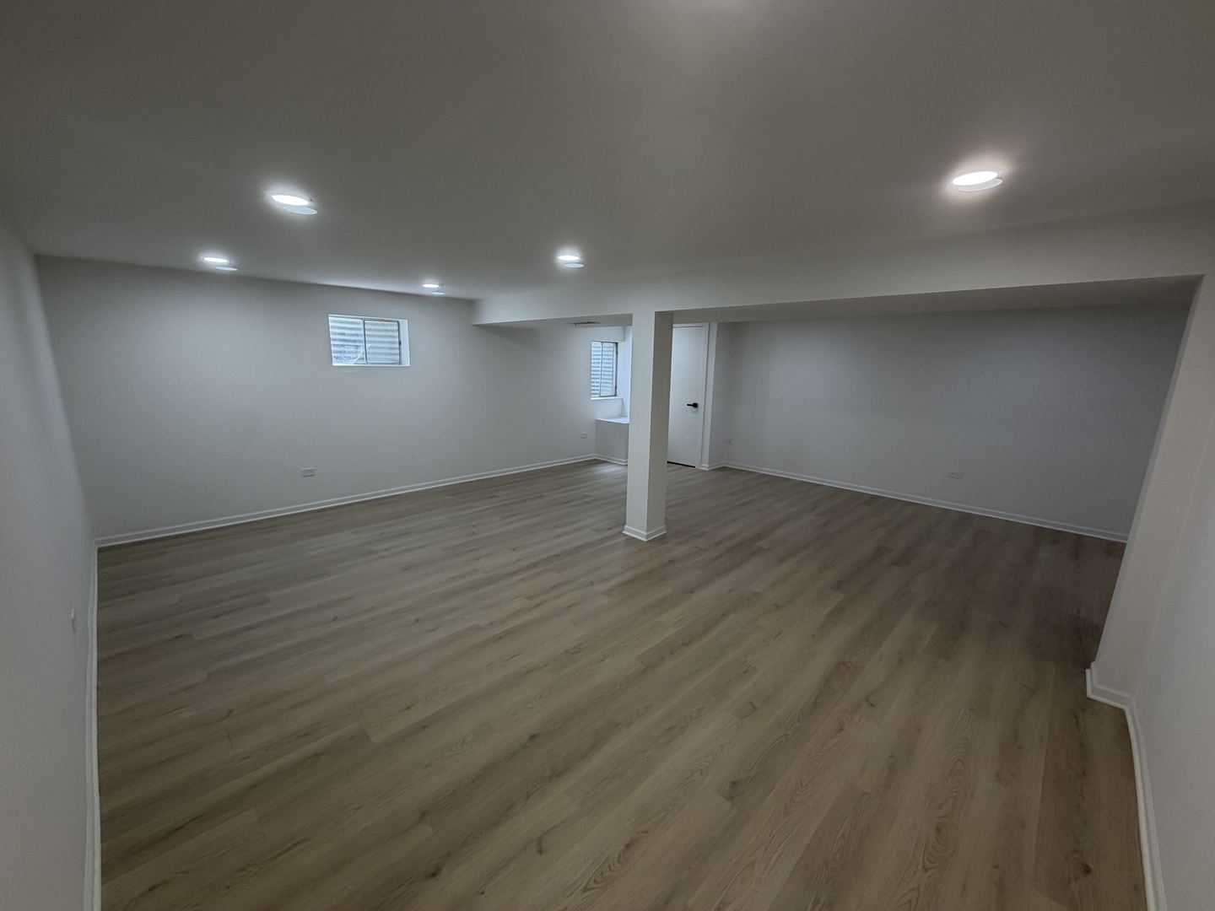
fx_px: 491
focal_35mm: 14
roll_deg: -0.9
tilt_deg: -11.2
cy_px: 456
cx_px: 608
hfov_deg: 102.1
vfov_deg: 85.7
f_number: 2.2
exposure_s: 1/120
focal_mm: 2.22
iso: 200
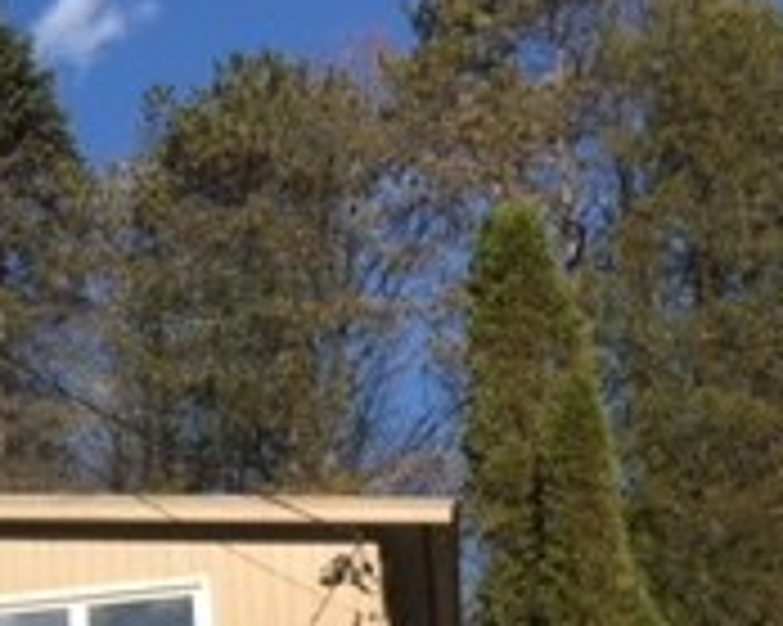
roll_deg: +0.7
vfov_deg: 14.2
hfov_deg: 17.1
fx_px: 2409
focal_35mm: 104
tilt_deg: +8.3
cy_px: 806
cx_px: -302
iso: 32
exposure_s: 1/2326
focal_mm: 4.15
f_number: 2.2
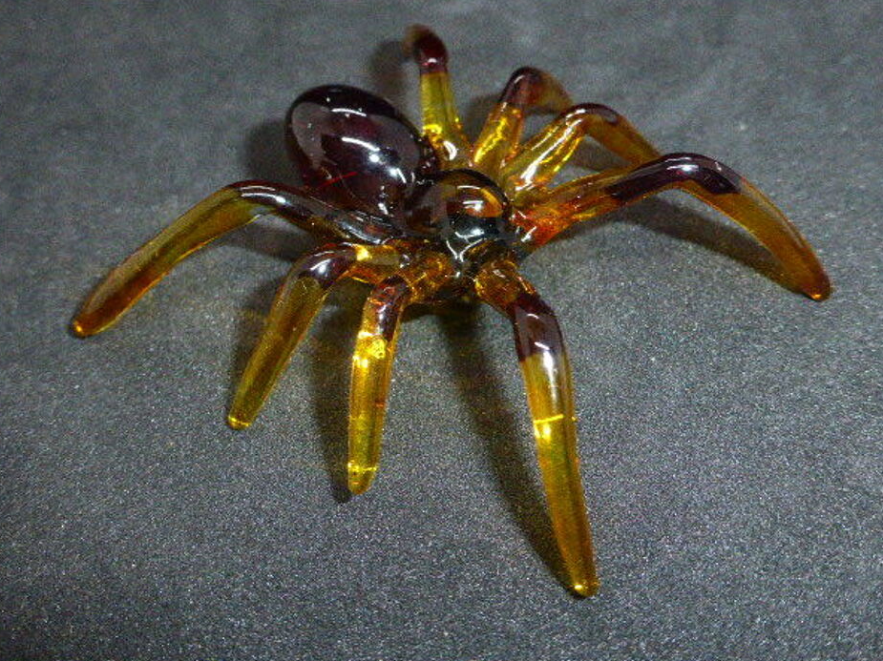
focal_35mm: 53
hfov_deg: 36.2
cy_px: 308
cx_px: 463
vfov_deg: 27.5
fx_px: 1351
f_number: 4.2
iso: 800
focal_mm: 8.5
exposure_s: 1/60
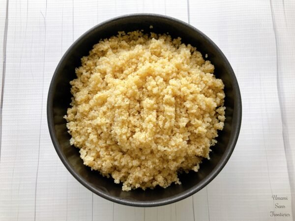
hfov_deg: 63.4
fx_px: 239
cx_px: 148
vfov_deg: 49.7
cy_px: 110
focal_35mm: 28
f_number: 1.8
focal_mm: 3.99
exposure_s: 1/100
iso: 40
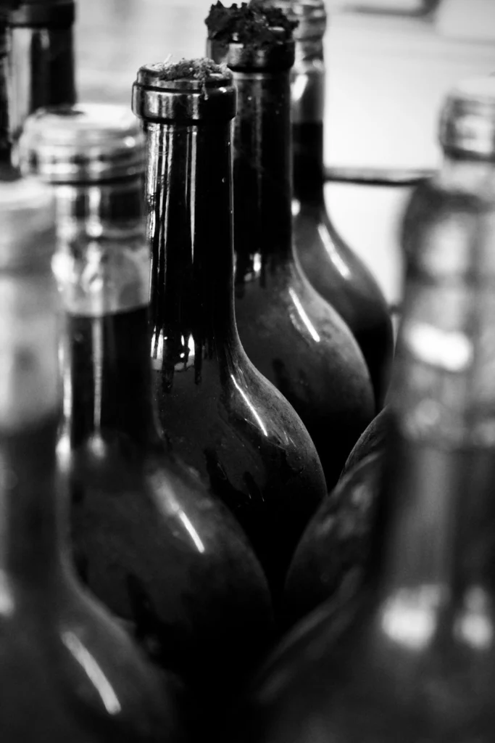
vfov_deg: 24.5
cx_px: 248
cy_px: 372
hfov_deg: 16.5
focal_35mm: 83
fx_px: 1711
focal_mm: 55
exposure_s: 1/60
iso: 3200
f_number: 4
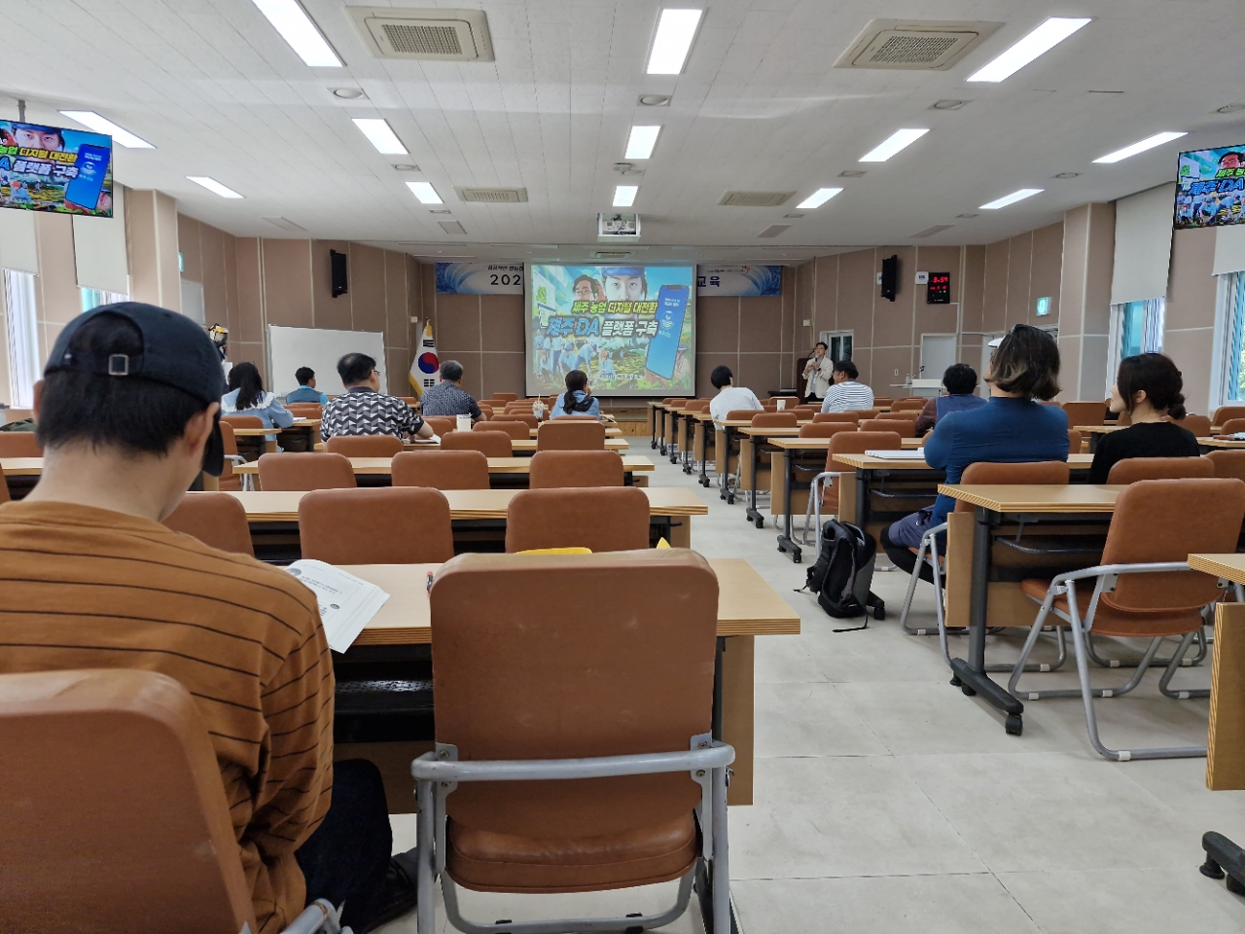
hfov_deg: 73.9
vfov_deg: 58.9
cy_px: 467
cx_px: 622
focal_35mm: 23
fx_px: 827
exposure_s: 1/120
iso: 80
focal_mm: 5.54
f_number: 1.8
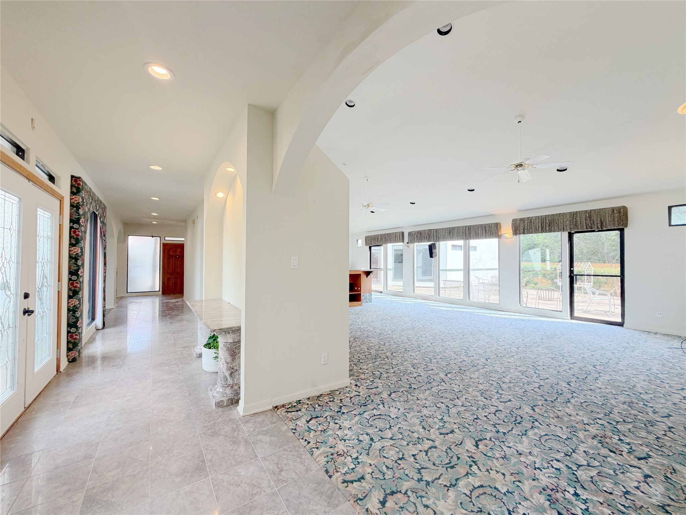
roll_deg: +0.7
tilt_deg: +0.7
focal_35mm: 14
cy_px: 258
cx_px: 343
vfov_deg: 85.7
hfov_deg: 102.1
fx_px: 277
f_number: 2.2
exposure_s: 1/120
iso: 80
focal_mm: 2.22
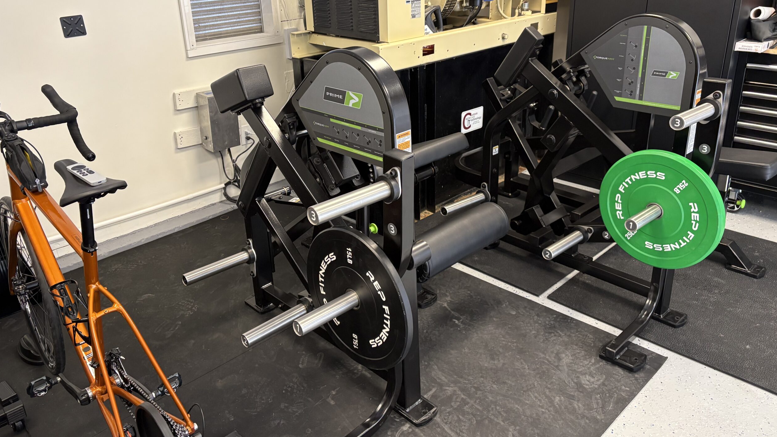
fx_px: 598
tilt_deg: -20.7
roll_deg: +2.3
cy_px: 164
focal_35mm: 29
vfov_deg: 39.9
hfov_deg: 66.1
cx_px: 386
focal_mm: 5.96
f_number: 1.6
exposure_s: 1/60
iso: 160
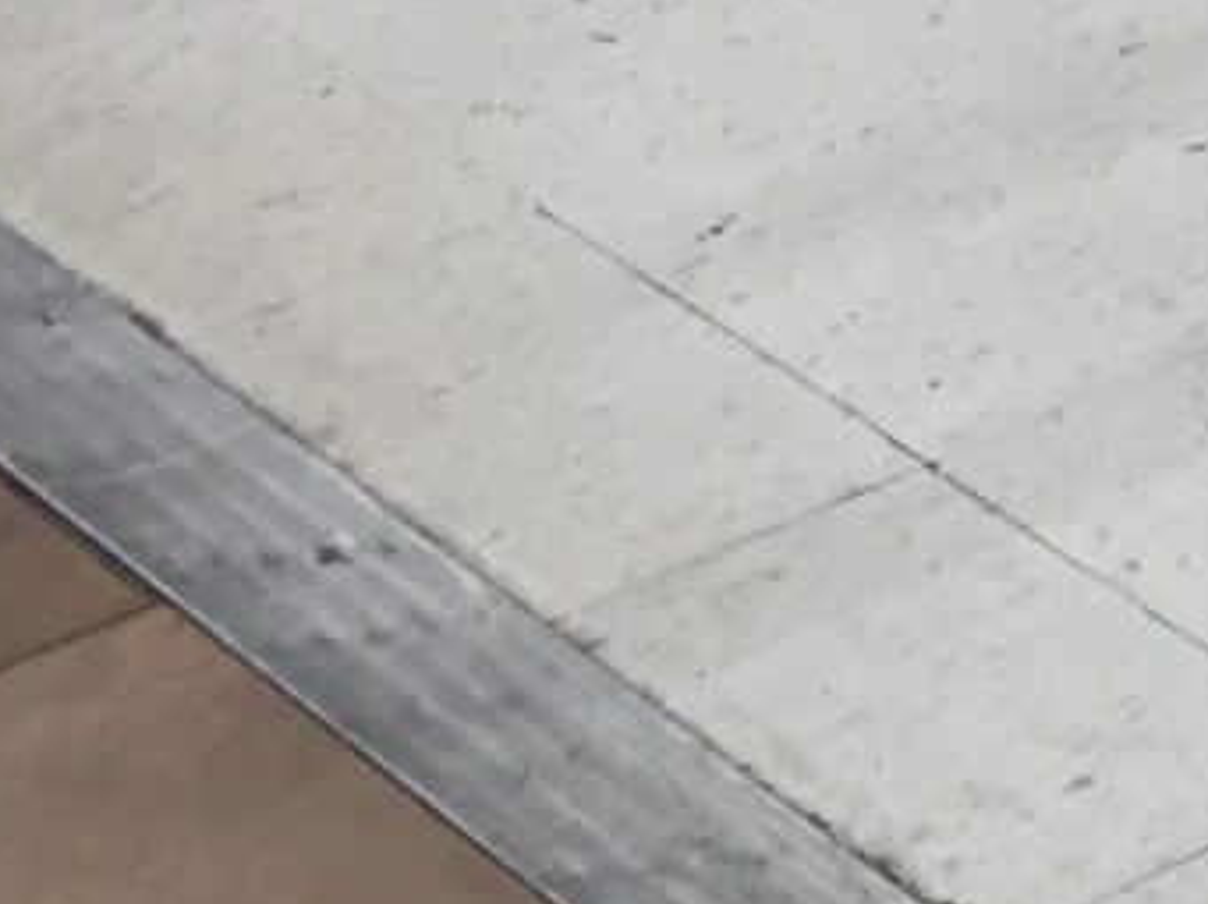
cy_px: -1602
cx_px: 3018
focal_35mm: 218
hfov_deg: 8.3
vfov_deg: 6.3
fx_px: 7600
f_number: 2.2
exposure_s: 1/30
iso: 32
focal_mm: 4.15
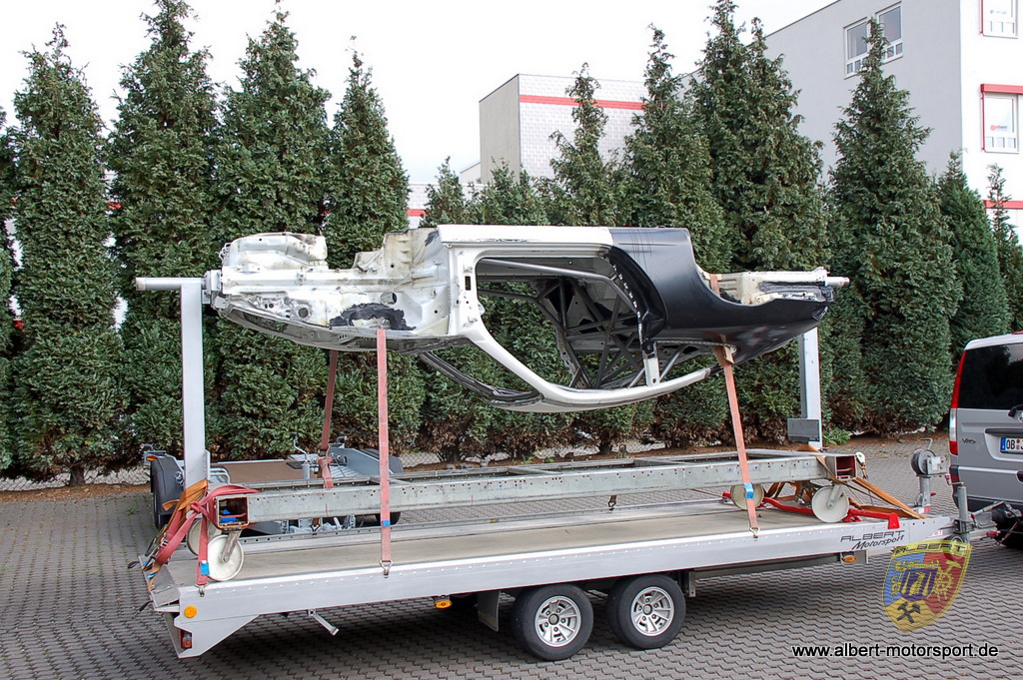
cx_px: 512
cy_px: 340
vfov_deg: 35.4
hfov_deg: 51.3
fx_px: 1065
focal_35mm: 38
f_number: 7.1
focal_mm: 25
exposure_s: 1/200
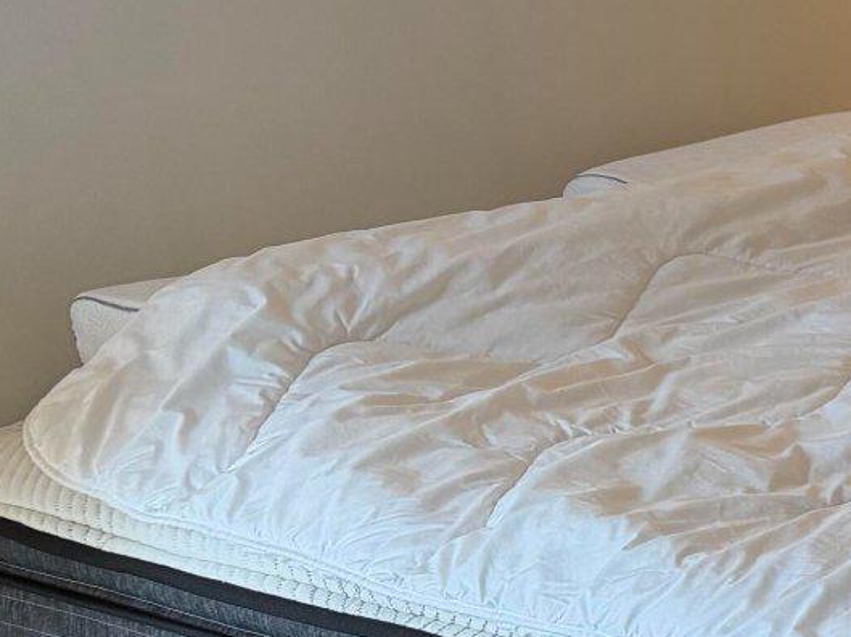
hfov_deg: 16.8
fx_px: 2285
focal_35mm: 93
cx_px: 1610
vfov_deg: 15.9
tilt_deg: -17.2
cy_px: 384
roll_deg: +0.9
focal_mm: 6.76
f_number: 1.78
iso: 200
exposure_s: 1/120
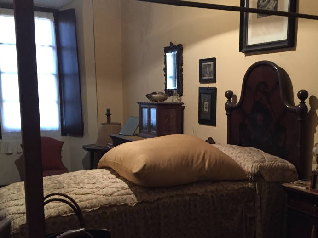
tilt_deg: -8.0
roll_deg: -0.6
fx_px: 395
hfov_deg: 43.4
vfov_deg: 33.3
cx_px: 207
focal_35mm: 43
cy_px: 155
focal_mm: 4.15
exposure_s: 1/17
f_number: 2.2
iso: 250
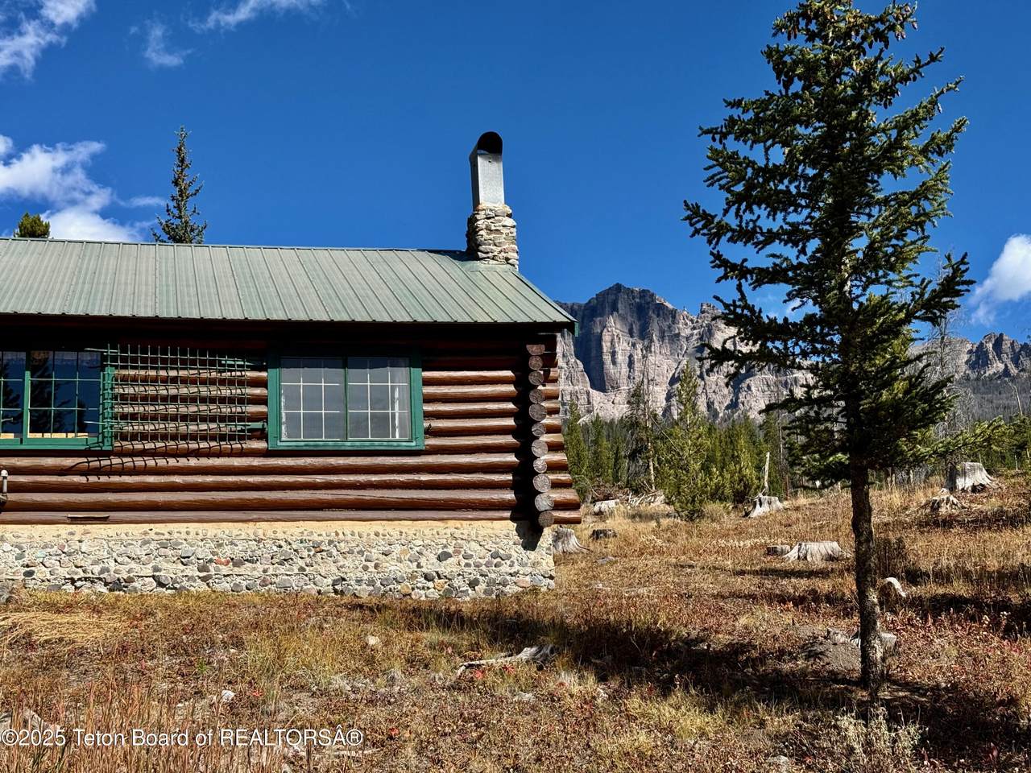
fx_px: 1430
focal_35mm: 48
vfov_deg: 30.3
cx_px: 516
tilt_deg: +10.5
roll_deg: +2.3
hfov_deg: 39.7
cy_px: 386
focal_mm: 6.76
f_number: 1.78
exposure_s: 1/4329
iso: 80
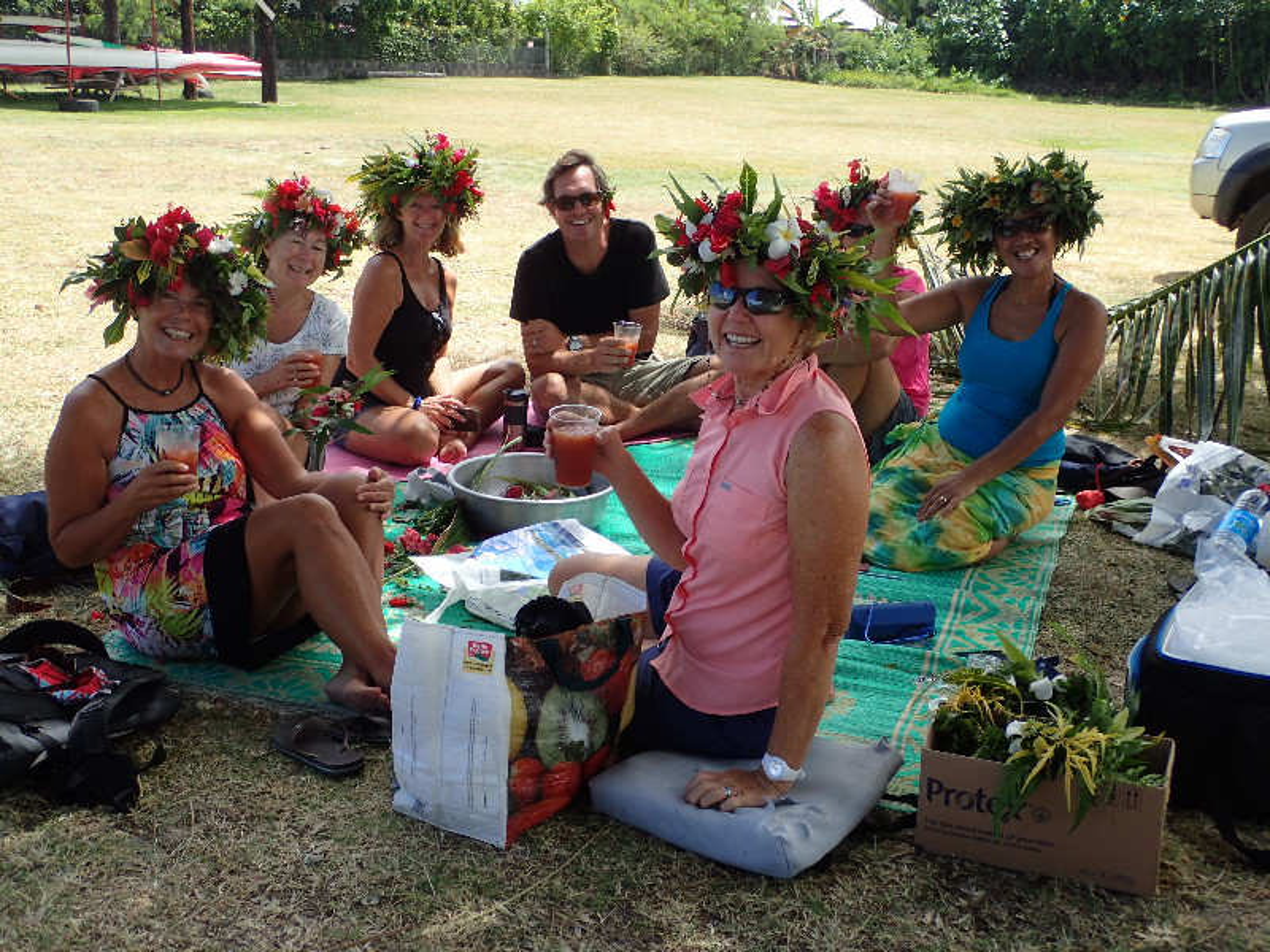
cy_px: 476
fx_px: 1468
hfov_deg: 46.8
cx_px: 635
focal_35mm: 40
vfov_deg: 36.0
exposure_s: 1/400
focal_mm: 7.34
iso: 100
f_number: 4
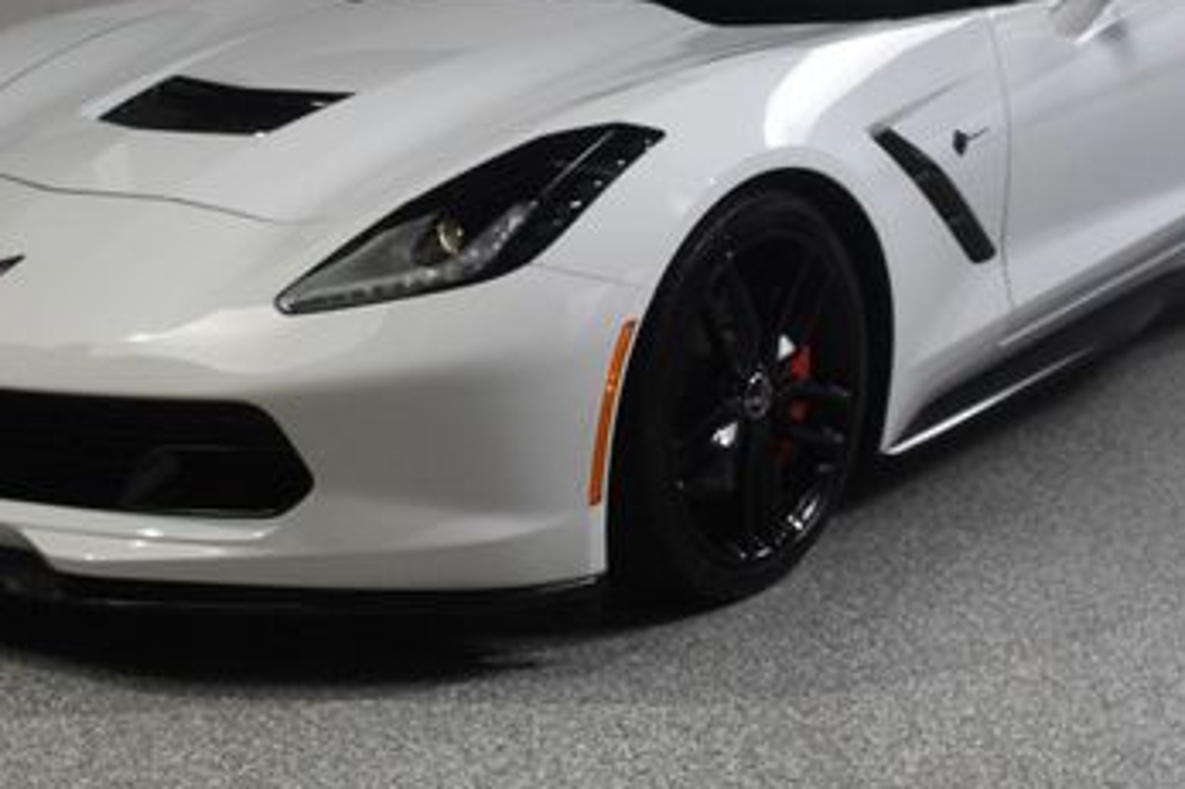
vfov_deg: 18.7
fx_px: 2369
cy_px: 113
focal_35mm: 72
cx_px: 574
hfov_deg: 28.1
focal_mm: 26
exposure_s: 1/160
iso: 100
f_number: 14
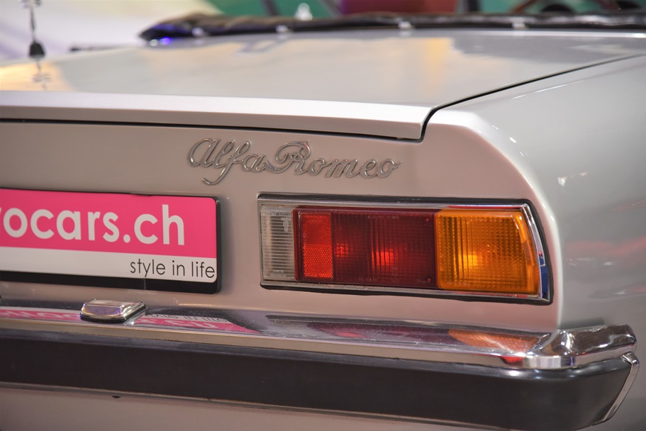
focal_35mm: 120
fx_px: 2154
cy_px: 216
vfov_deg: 11.4
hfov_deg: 17.1
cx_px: 323
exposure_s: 1/60
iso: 1800
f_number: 4
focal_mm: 120
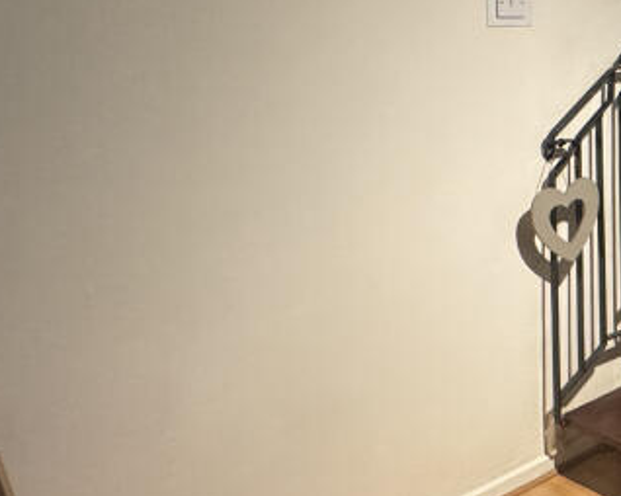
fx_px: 808
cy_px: 39
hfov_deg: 29.2
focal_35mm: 44
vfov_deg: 32.3
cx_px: 894
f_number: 2.2
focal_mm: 2.22
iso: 640
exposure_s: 1/50
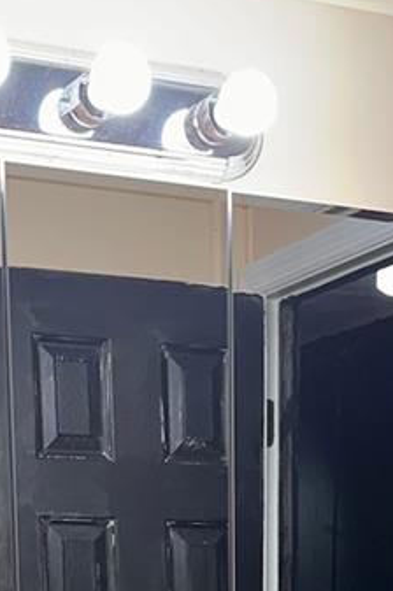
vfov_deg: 20.0
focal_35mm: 89
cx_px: 221
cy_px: 872
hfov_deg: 15.3
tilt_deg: -7.9
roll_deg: -0.7
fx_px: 1460
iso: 160
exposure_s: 1/120
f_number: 1.78
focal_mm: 6.86
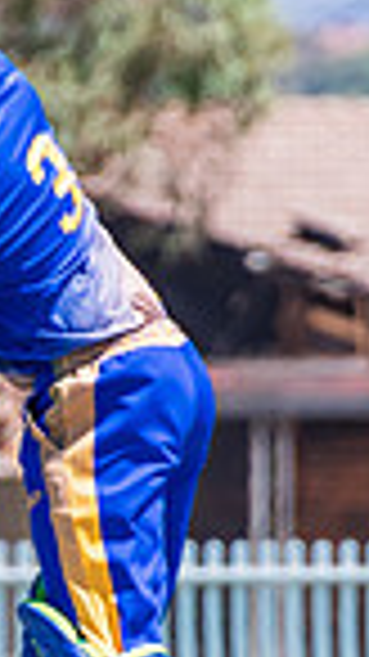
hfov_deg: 0.4
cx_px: -53
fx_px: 47838
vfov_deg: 0.8
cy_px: 328
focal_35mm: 2747
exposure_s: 1/1250
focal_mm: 400
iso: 400
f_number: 6.3
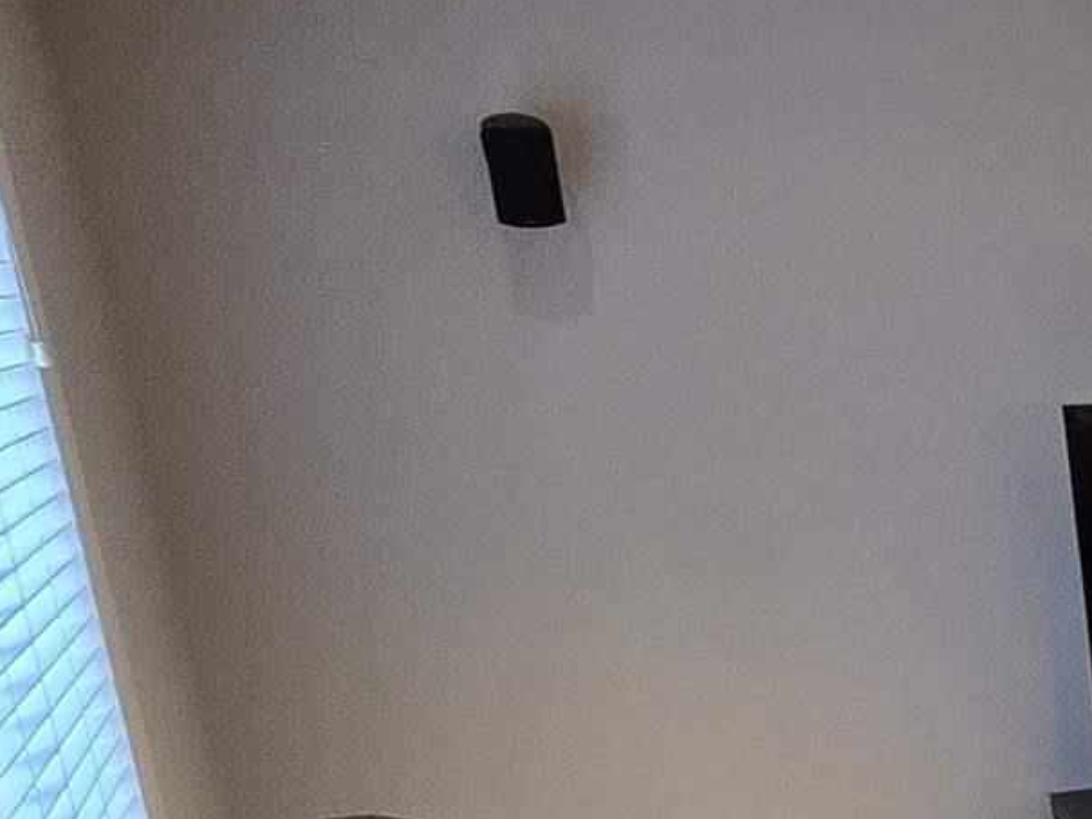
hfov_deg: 21.2
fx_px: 2082
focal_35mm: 66
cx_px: 1892
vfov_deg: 20.9
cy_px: 965
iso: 400
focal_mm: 2.2
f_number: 2.2
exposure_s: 1/60
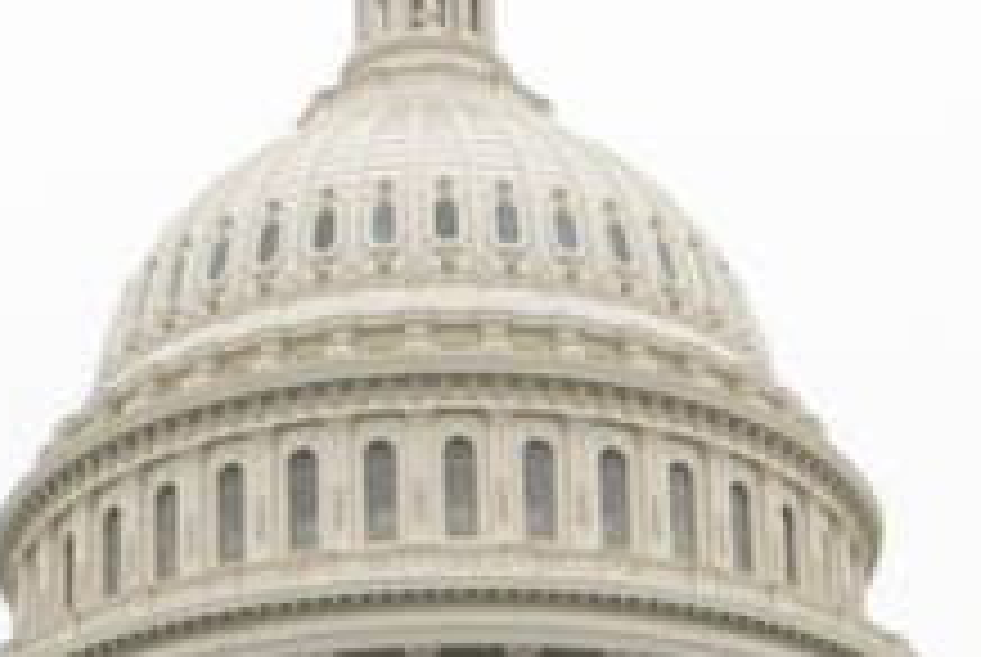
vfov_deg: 9.0
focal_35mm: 150
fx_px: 4093
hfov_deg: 13.6
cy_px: 916
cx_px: 729
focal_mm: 32
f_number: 8
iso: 1000
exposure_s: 1/400
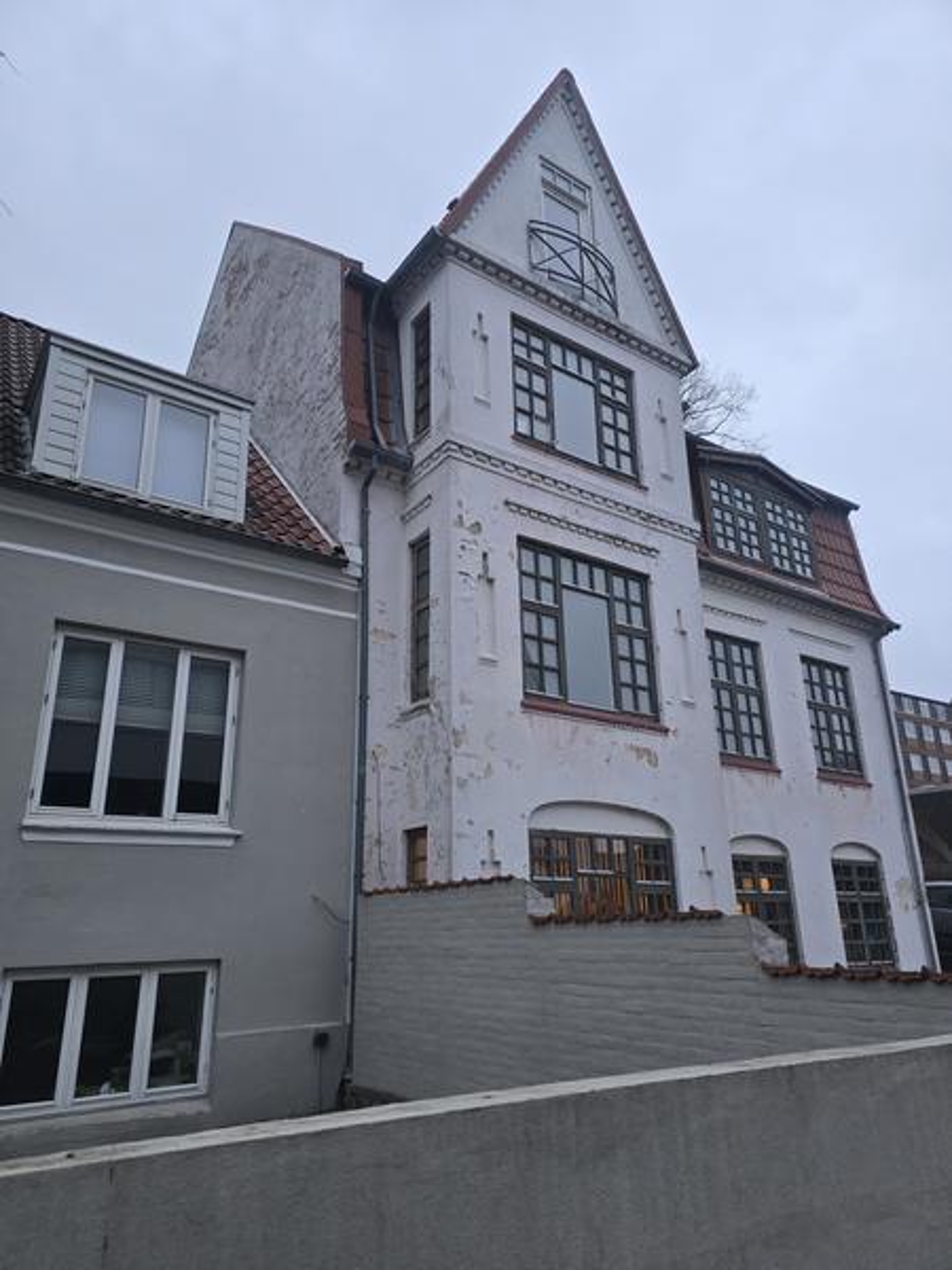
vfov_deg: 73.9
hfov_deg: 58.9
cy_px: 635
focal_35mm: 23
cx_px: 476
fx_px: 843
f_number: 1.7
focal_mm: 6.3
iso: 500
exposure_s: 1/100
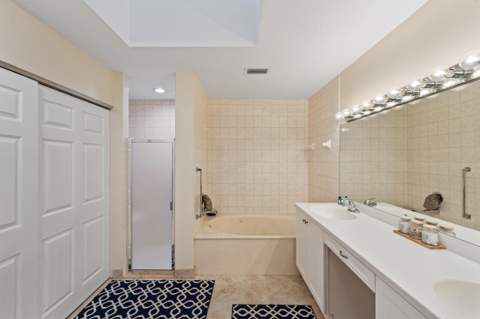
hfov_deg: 104.3
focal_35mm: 14
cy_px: 160
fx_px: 186
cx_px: 240
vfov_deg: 81.1
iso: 250
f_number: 9
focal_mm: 14
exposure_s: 1/10
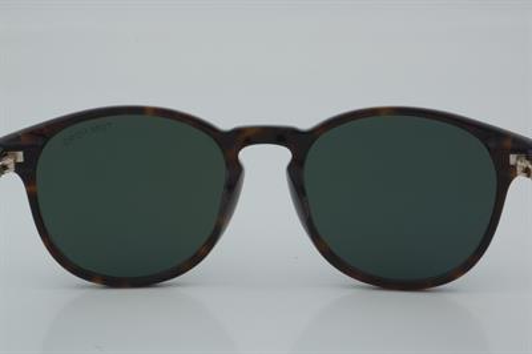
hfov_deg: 24.6
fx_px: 1218
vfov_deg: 16.5
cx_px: 266
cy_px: 177
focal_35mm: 82
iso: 100
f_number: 32
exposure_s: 1/4
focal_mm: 55
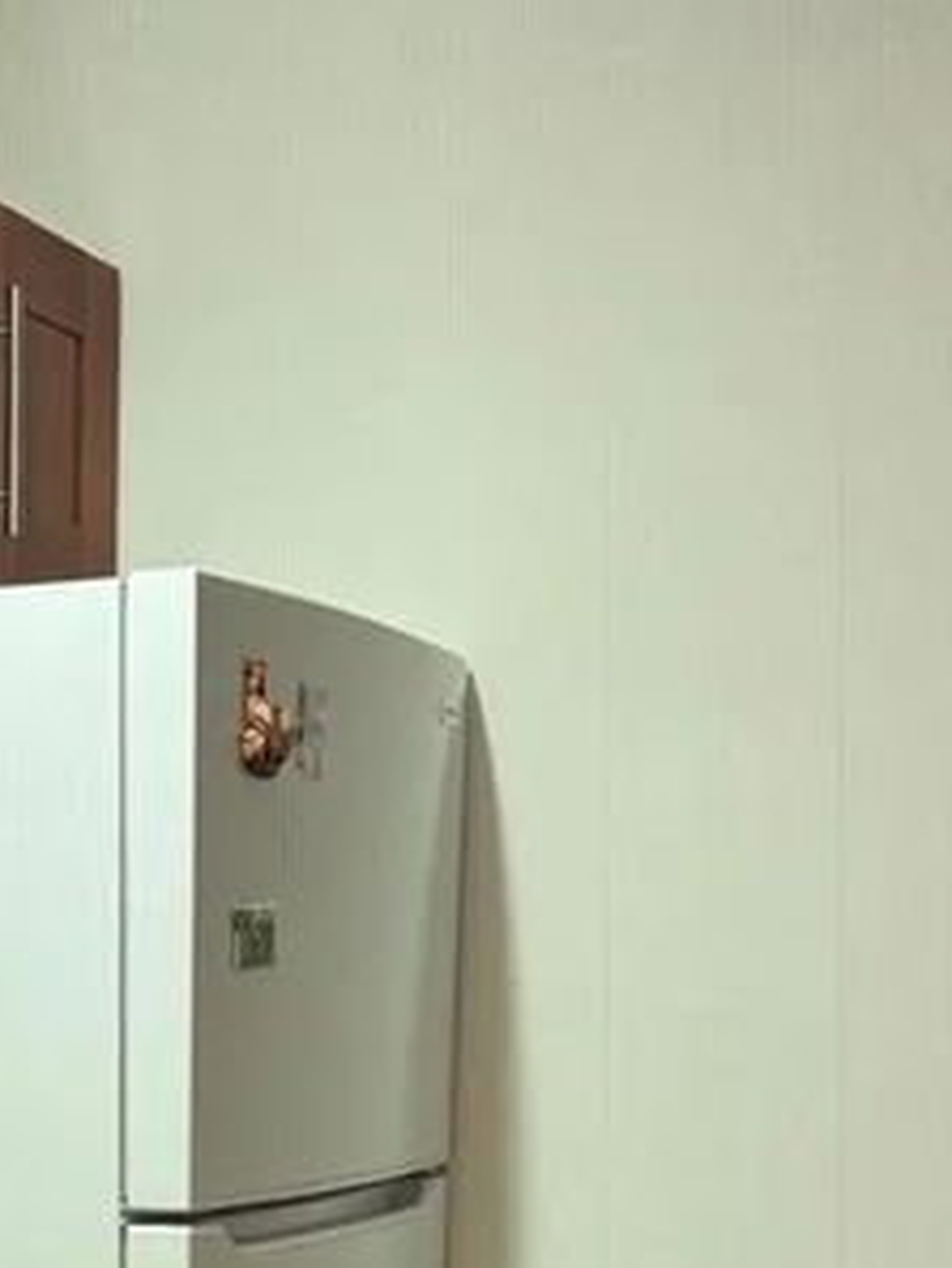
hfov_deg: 20.8
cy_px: 1543
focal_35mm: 69
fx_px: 2528
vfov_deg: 25.2
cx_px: 64
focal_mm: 6.76
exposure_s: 1/60
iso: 160
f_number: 1.78
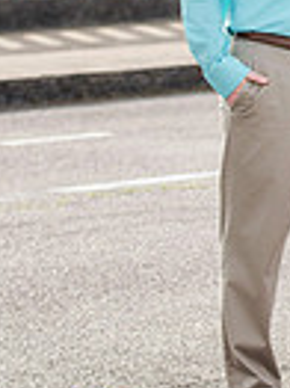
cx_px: 420
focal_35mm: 248
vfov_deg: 7.9
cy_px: -89
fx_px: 2775
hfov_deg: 5.9
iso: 320
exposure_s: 1/2500
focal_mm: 75
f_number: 3.5
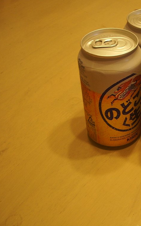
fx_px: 307
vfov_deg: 40.3
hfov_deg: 24.9
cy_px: 112
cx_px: 134
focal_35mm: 50
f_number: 2.6
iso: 100
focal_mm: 5.8
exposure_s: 1/13
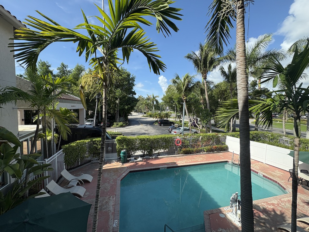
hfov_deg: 102.1
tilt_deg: -4.8
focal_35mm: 14
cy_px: 116
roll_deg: -1.7
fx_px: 125
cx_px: 154
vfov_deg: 85.7
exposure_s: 1/899
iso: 40
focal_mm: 2.22
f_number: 2.2
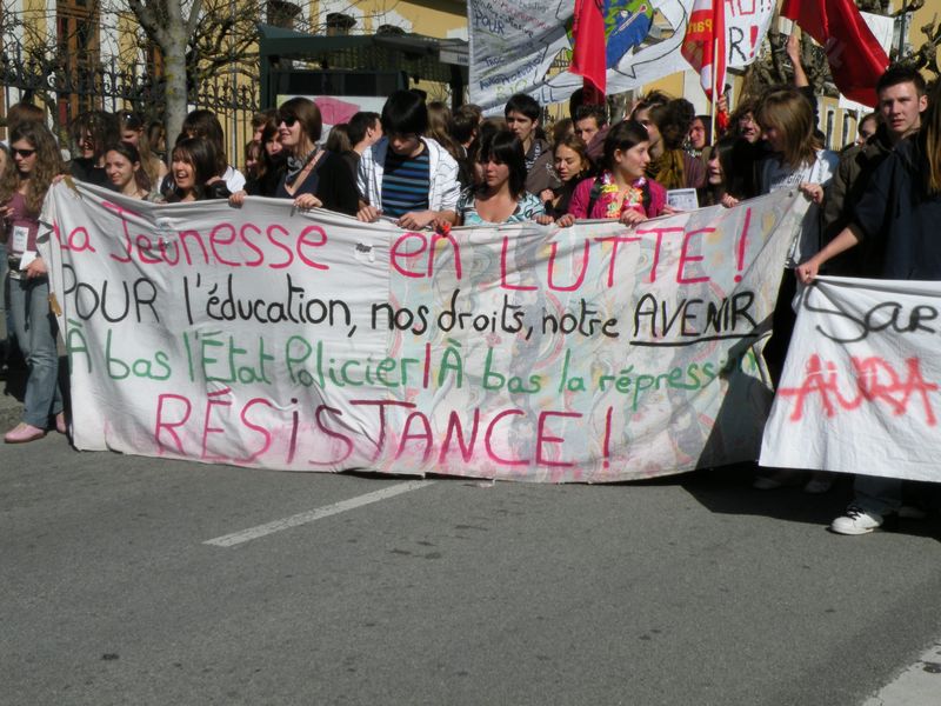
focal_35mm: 56
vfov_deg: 26.1
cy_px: 353
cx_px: 470
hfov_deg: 34.3
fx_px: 1522
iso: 64
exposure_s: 1/416
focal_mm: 9.8
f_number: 8
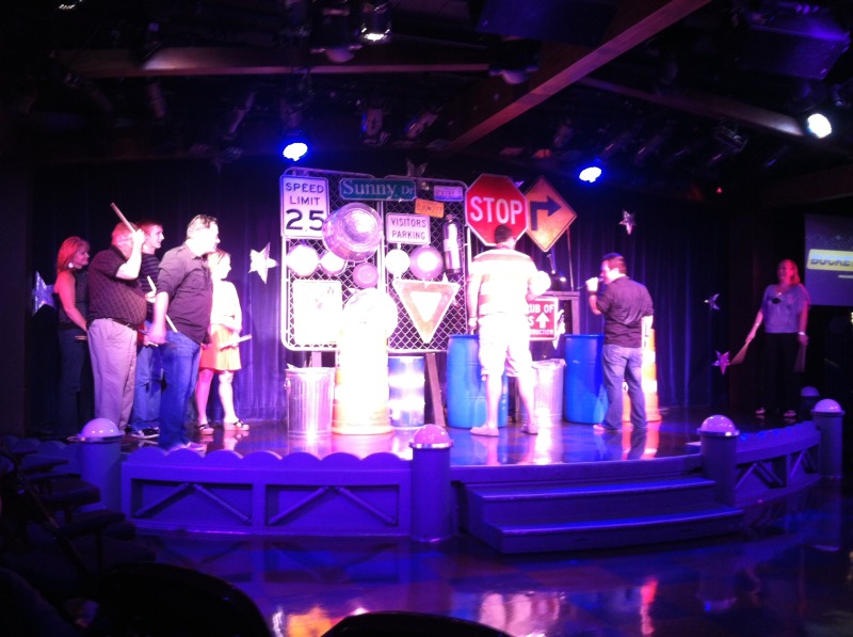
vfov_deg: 40.6
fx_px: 861
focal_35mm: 35
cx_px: 426
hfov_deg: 52.7
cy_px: 318
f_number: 2.8
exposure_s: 1/15
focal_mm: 3.85
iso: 125
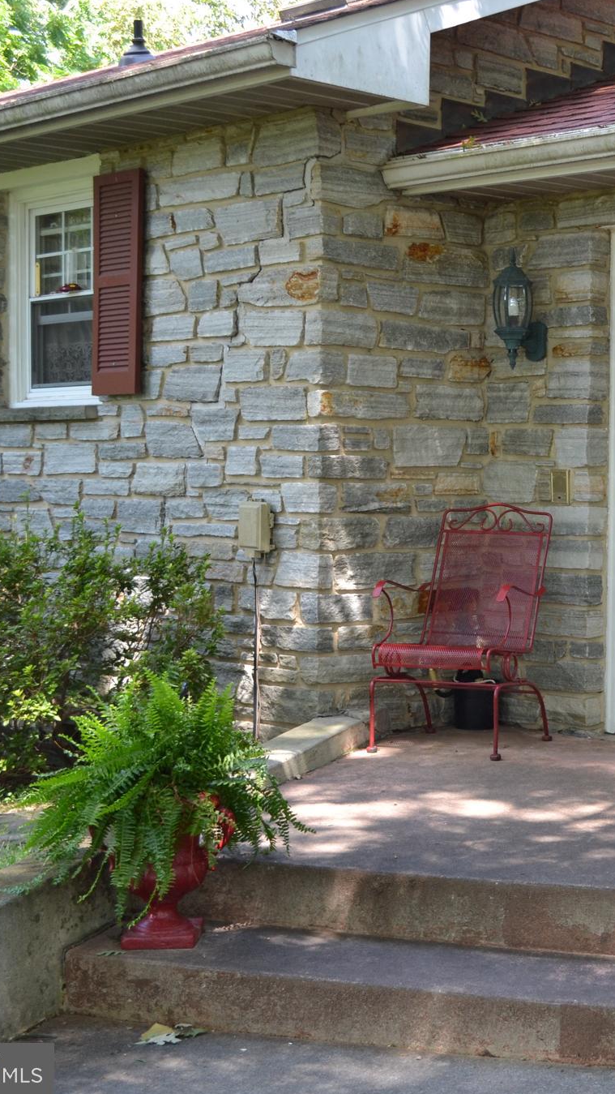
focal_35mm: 62
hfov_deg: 18.6
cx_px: 704
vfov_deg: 33.8
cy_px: 549
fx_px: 1797
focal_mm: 26
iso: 400
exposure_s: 1/100
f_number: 5
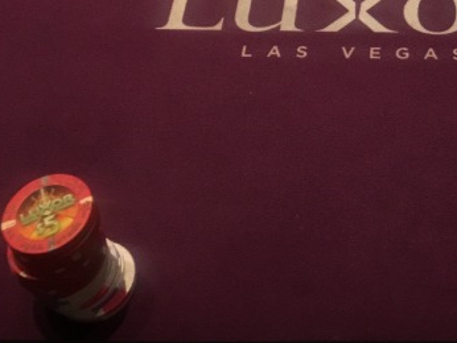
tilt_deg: -48.3
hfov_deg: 27.4
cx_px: 449
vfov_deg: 20.7
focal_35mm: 67
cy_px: -49
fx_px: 885
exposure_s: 1/30
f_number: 2.2
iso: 125
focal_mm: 4.15
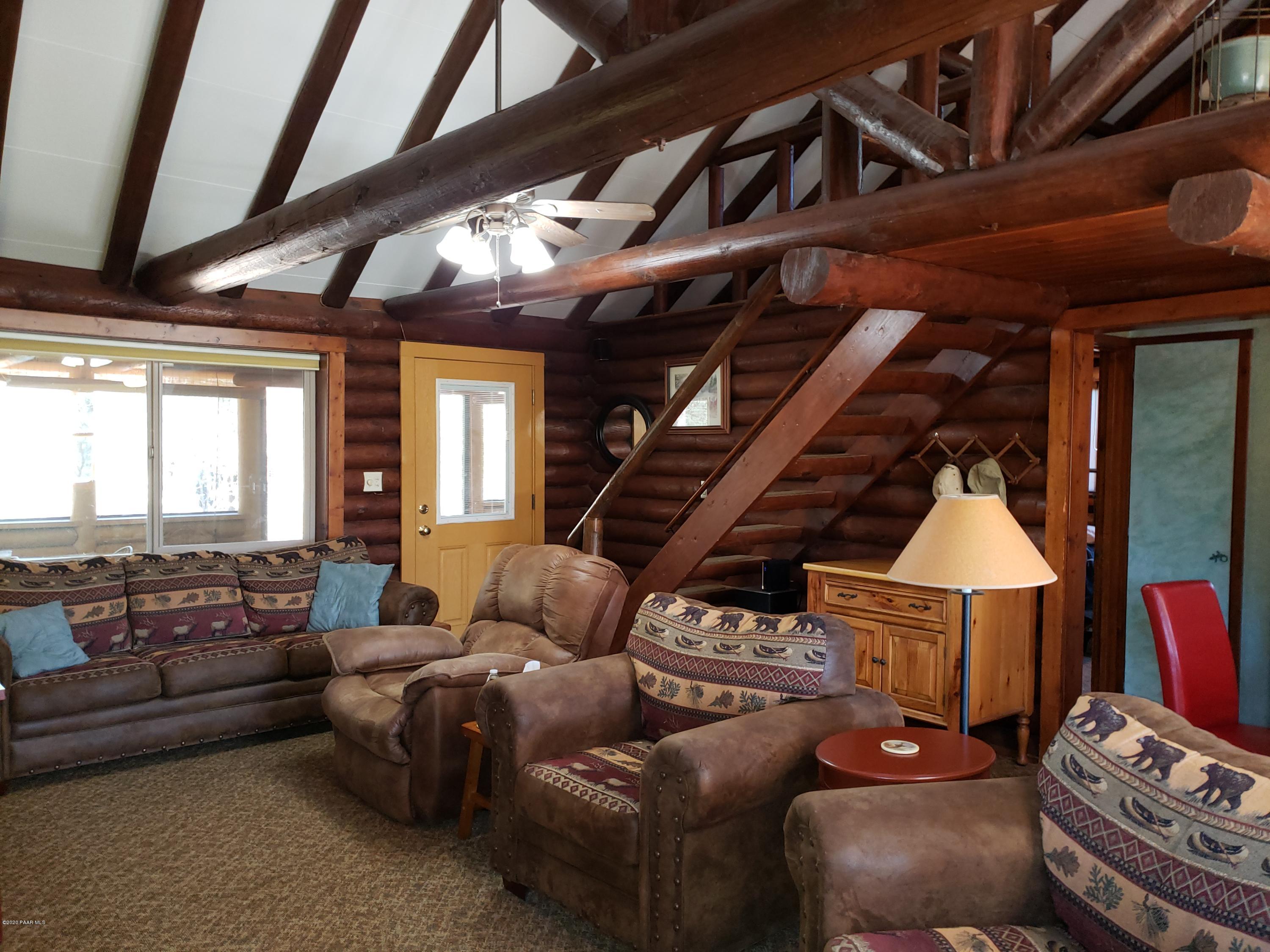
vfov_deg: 53.1
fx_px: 954
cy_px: 476
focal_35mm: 26
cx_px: 635
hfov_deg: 67.3
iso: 125
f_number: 1.5
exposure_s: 1/20
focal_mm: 4.3
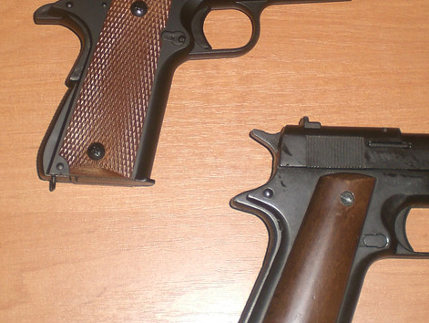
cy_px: 58
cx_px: 201
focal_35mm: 86
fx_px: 1067
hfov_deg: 22.7
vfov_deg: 17.0
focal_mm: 6.3
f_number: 3.1
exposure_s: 1/60
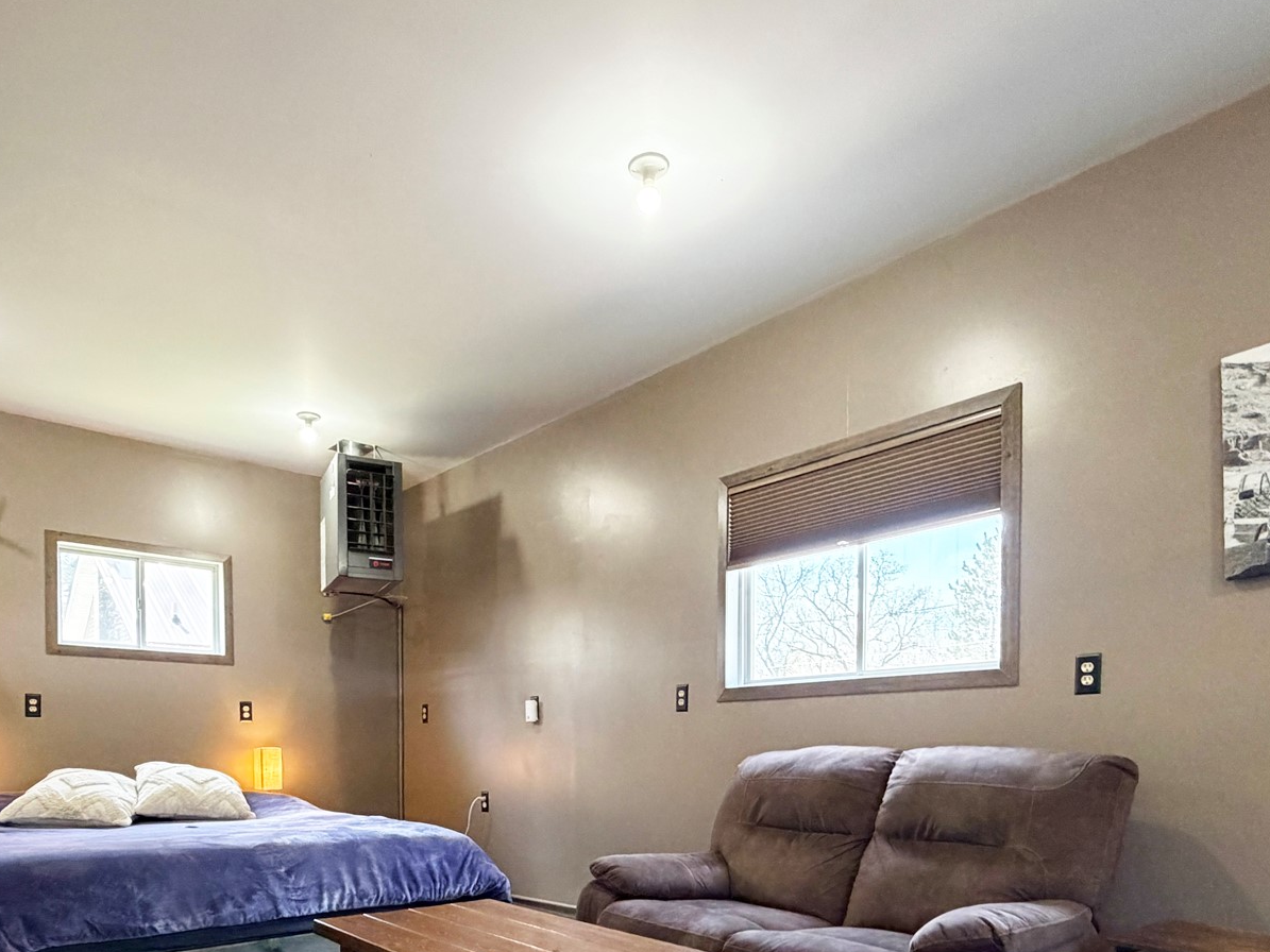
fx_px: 880
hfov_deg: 71.5
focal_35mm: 24
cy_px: 777
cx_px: 580
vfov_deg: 52.7
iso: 500
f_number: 2.2
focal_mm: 2.22
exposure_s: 1/60
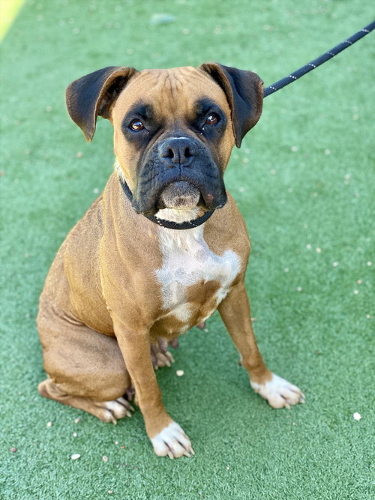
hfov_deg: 28.0
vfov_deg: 36.8
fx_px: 751
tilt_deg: -38.1
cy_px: 250
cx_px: 188
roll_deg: +0.5
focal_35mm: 52
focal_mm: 6
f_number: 2
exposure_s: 1/122
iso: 40
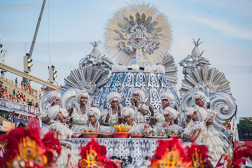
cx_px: 126
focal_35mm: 175
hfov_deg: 11.8
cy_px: 84
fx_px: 1224
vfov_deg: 7.8
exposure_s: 1/1600
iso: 400
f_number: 5.6
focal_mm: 175
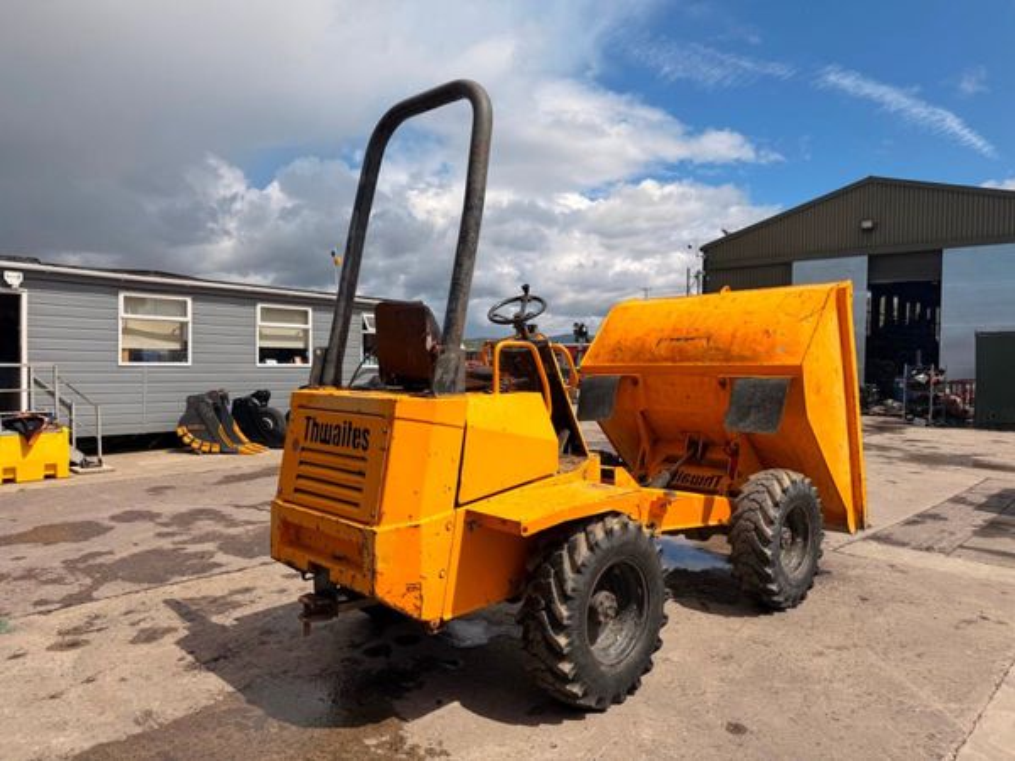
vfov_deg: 56.8
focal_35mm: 24
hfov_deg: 71.6
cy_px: 380
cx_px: 508
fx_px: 704
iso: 80
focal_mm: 6.76
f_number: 1.78
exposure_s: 1/6173
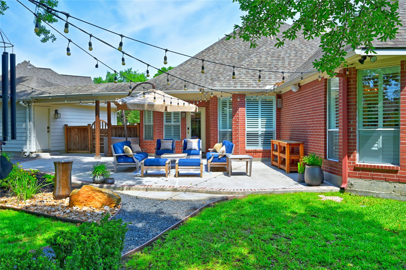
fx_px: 338
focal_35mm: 30
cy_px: 135
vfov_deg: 43.5
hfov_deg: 62.0
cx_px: 203
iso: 400
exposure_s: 1/500
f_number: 8
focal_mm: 30
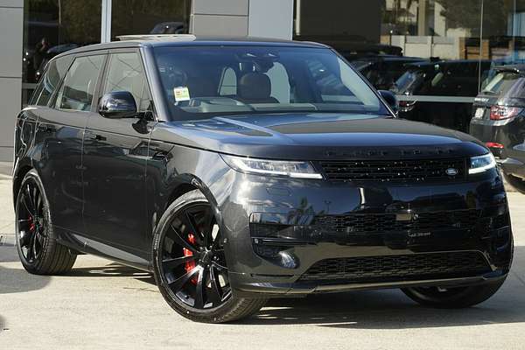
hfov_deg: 19.5
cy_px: 175
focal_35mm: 105
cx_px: 262
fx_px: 1531
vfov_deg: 13.0
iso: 1000
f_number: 7.1
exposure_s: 1/400
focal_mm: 105
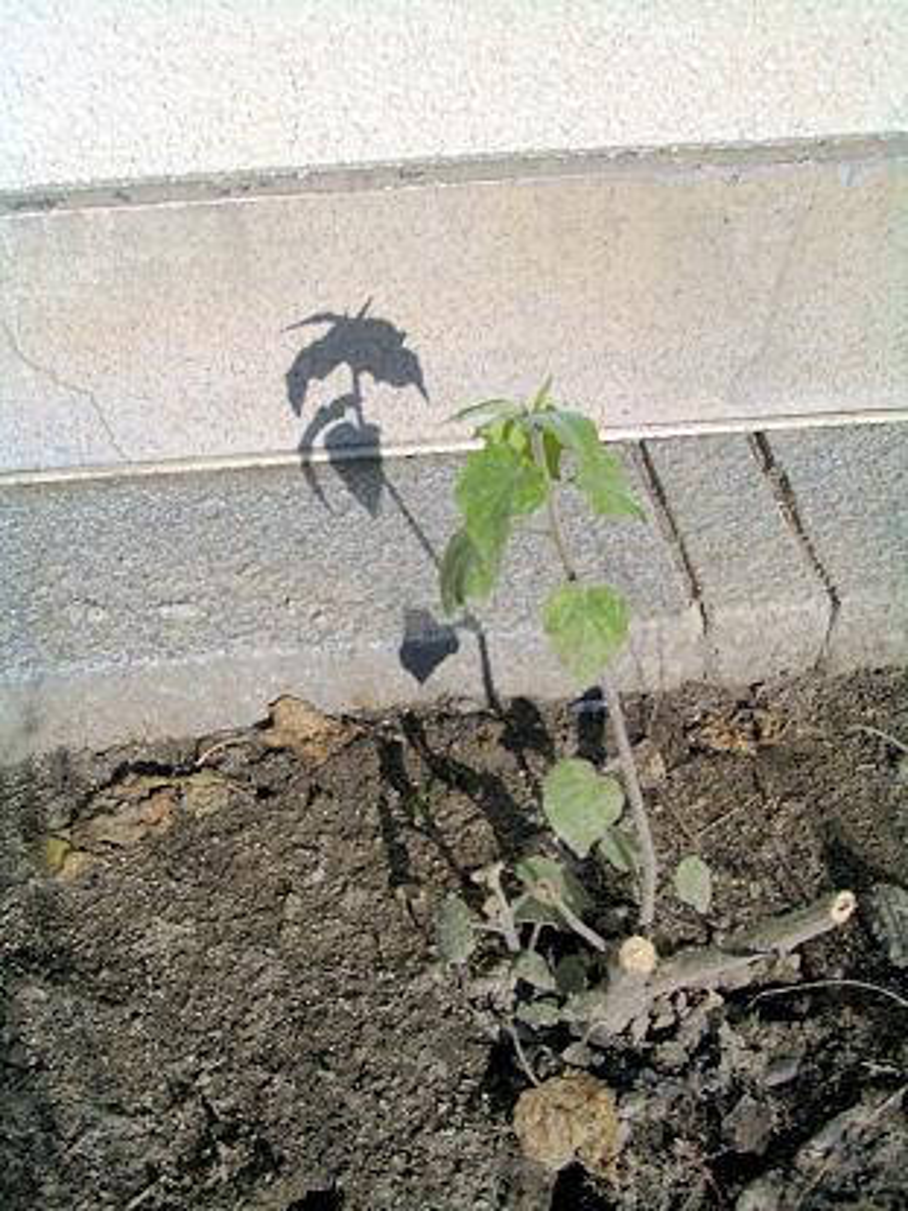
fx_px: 1715
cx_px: 454
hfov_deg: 29.7
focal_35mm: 49
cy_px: 606
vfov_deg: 38.9
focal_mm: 8.2
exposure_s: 1/800
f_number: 5
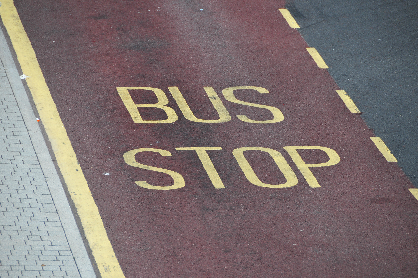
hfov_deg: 6.9
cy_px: 139
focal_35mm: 300
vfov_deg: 4.6
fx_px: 3479
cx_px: 209
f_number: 5.6
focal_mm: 200
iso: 360
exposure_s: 1/500
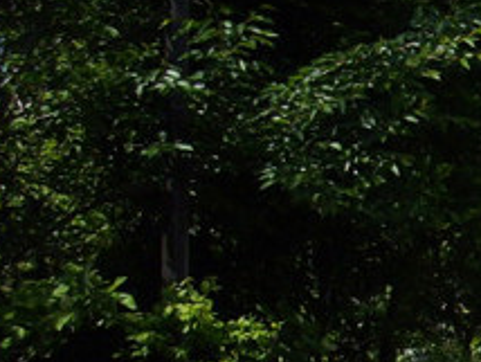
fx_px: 2045
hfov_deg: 12.0
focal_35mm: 147
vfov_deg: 9.9
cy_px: 490
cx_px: 940
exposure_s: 1/200
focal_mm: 6.2
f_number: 5.6
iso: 80
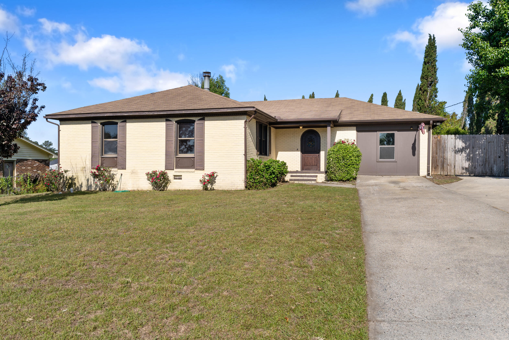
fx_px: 396
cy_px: 170
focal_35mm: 28
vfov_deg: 46.4
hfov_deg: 65.5
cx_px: 254
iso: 200
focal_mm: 28
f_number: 8
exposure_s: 1/320
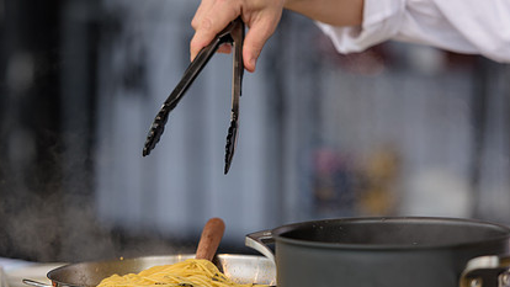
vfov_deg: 5.5
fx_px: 2975
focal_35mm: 220
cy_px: 179
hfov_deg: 9.8
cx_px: 245
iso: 250
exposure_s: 1/1600
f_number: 3.2
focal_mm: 150
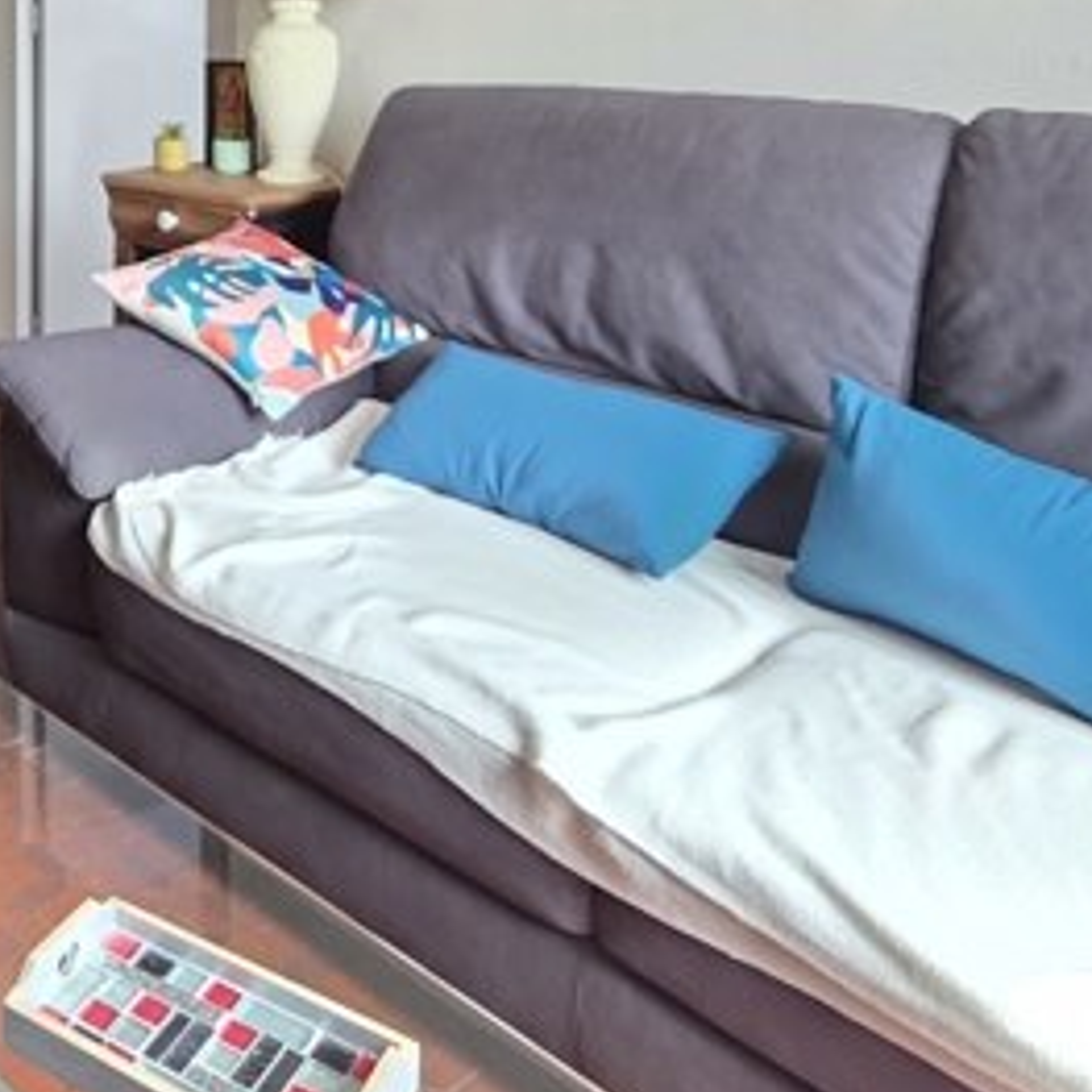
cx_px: -54
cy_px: 95
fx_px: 1249
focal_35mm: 35
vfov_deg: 43.0
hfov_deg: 40.1
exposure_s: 1/50
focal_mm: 2.2
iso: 400
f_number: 1.9
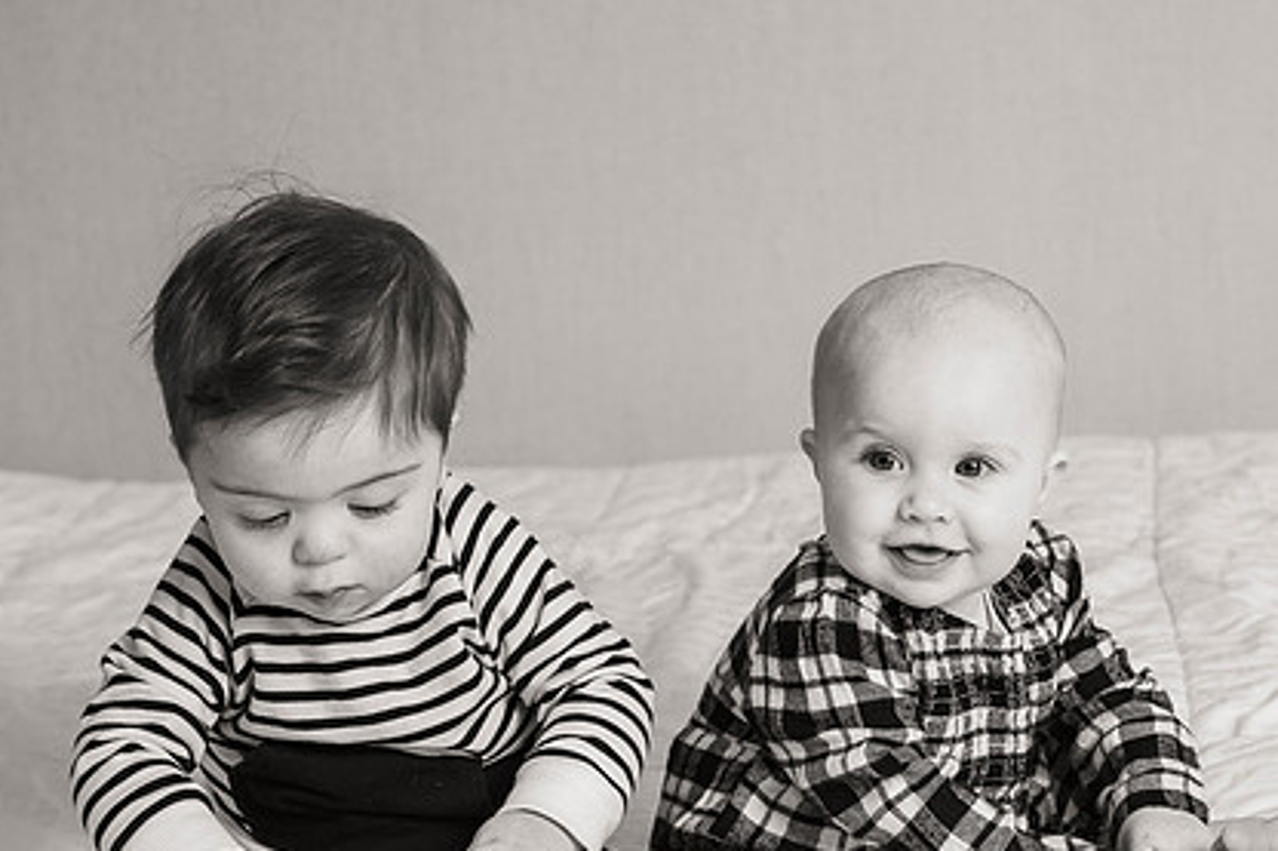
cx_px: 744
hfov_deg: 22.4
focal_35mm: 91
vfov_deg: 15.0
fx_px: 3229
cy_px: 558
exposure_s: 1/200
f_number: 5.6
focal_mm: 62
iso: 400
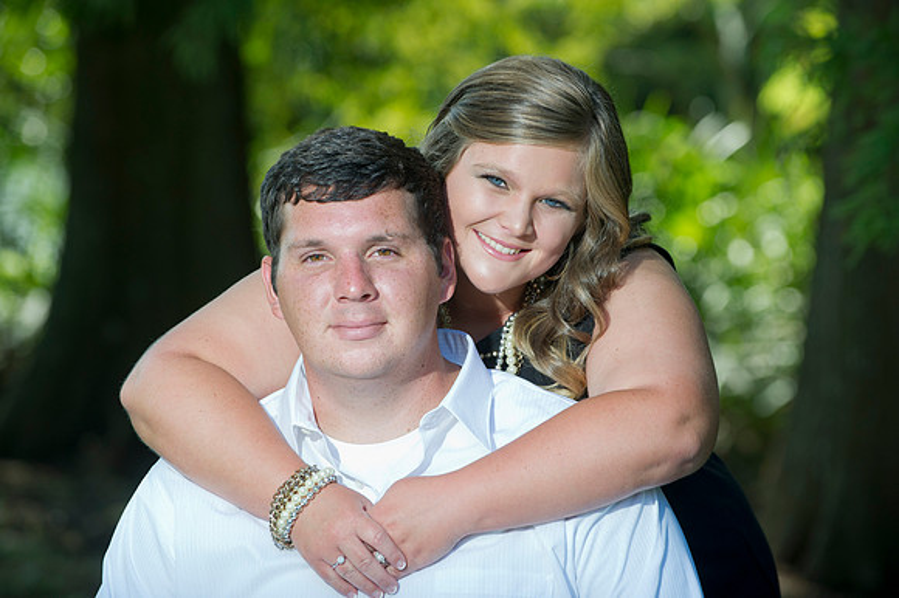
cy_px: 299
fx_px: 4367
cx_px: 450
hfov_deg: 11.8
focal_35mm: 175
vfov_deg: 7.8
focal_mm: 175
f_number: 4.5
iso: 320
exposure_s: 1/250
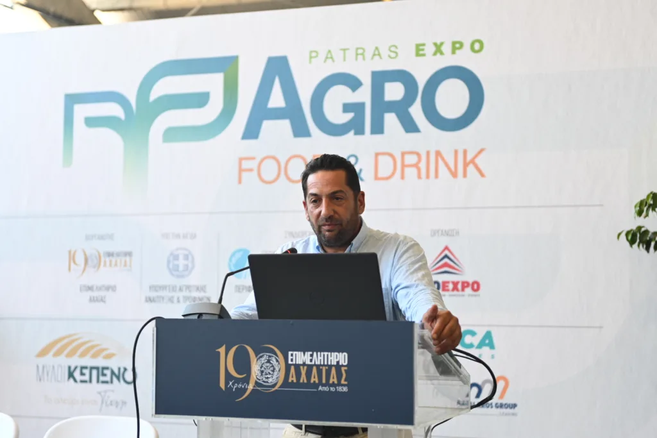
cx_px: 328
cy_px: 219
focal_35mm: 70
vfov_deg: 19.5
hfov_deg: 28.8
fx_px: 1278
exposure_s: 1/400
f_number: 2.8
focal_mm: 70
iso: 800
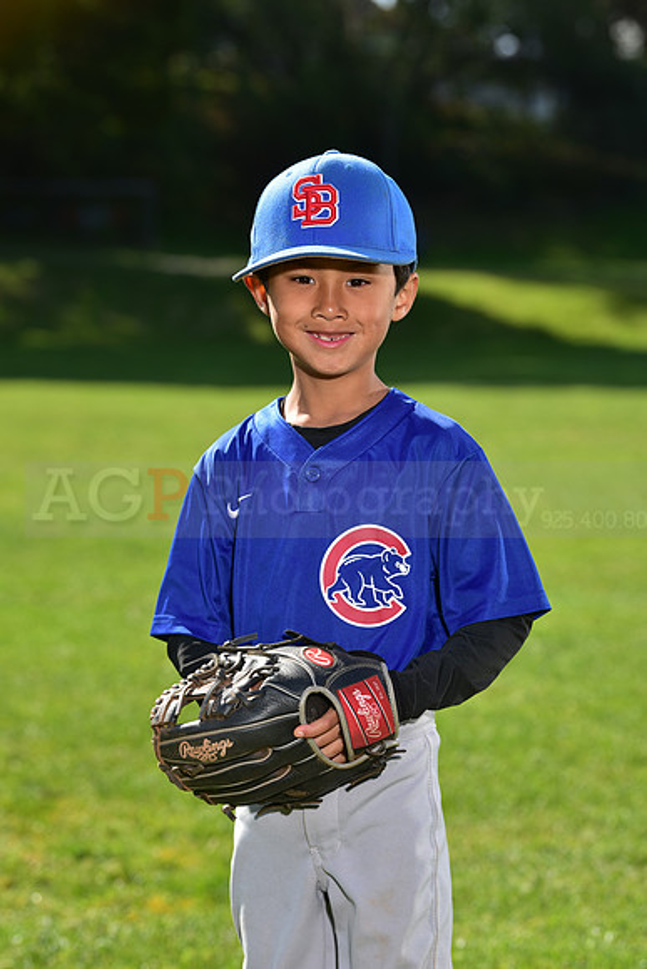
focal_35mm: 125
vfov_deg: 16.4
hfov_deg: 11.0
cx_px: 324
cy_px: 484
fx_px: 3368
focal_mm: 125
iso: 80
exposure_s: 1/250
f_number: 5.6
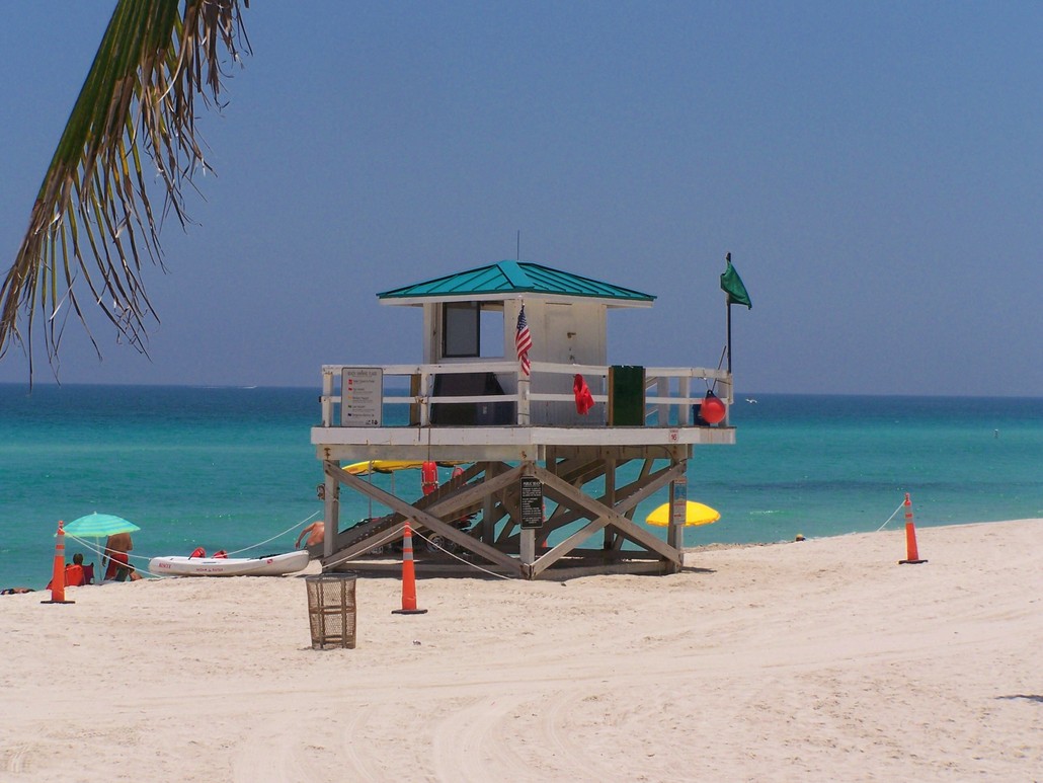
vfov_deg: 14.1
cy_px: 392
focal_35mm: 105
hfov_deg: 18.7
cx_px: 522
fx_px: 3164
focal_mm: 17.5
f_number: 6.3
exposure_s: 1/1000
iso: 80
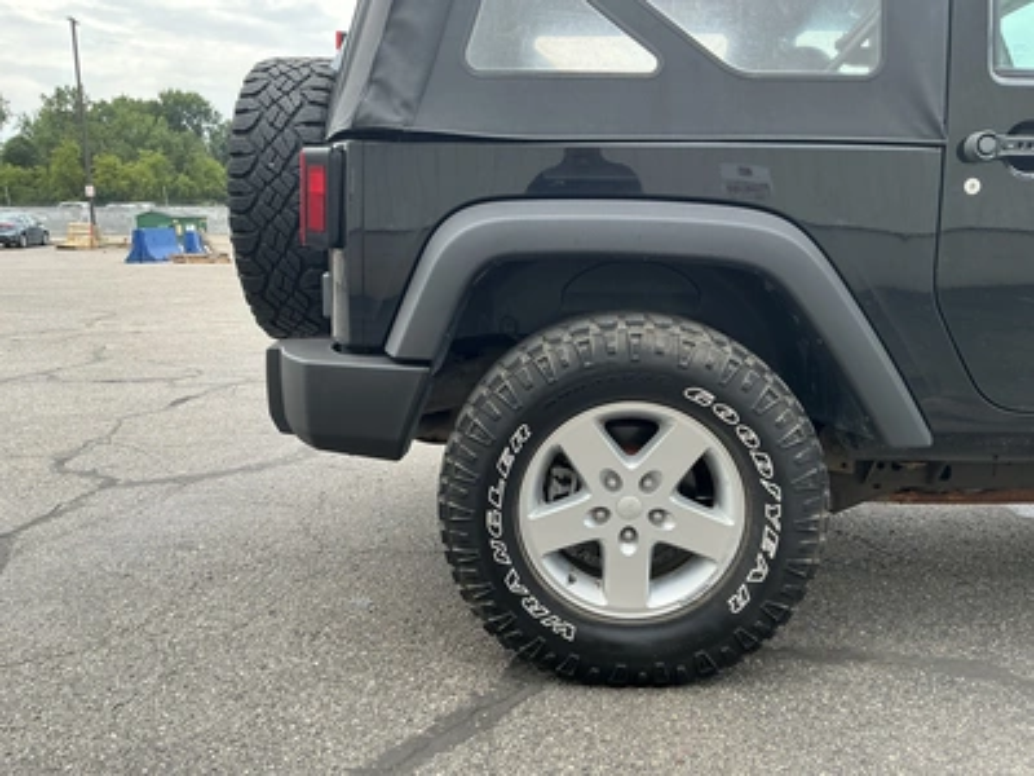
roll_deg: +0.5
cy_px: 388
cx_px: 517
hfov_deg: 63.4
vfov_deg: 49.7
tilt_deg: -10.8
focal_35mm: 28
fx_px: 836
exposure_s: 1/316
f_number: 1.8
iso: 25
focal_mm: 3
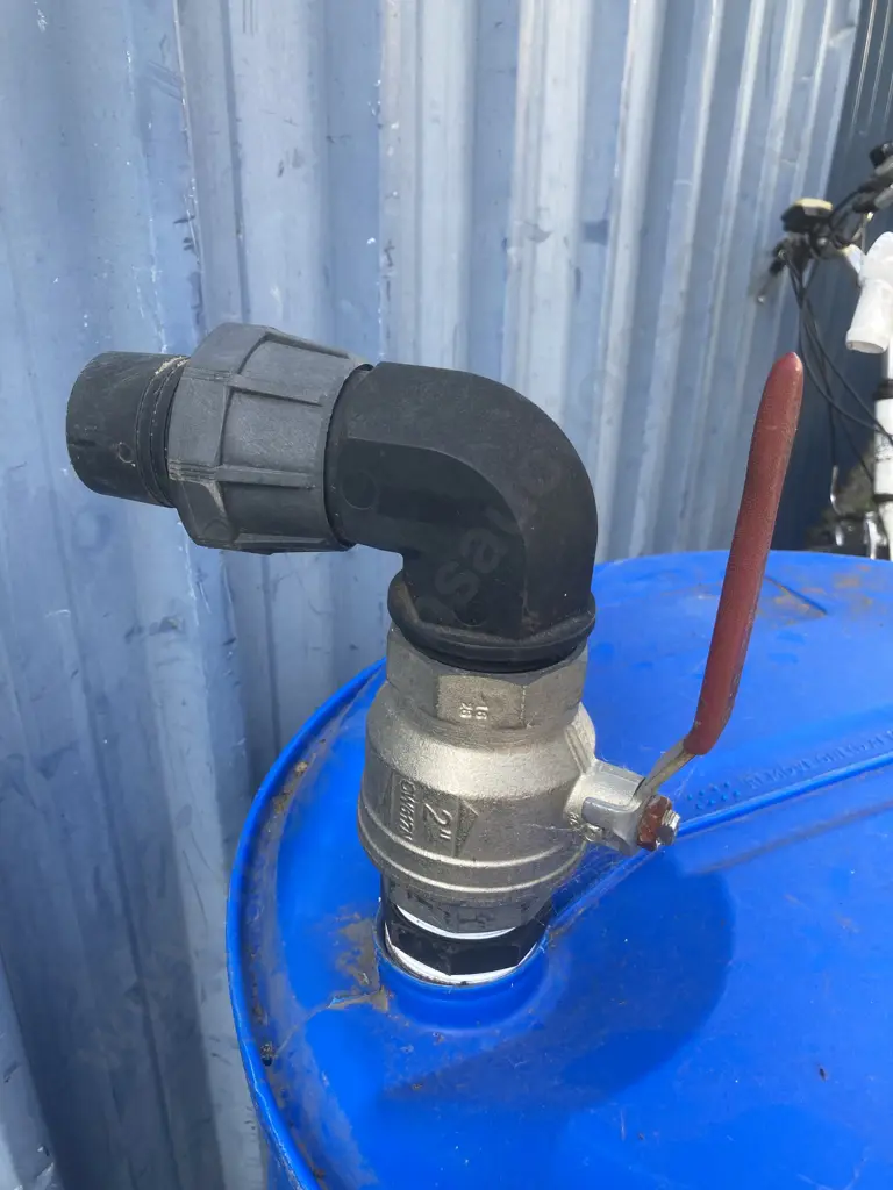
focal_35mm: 28
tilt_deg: -27.0
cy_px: 595
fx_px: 963
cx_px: 446
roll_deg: -1.7
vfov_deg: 63.4
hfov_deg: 49.7
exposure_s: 1/121
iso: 25
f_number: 1.8
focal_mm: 3.99
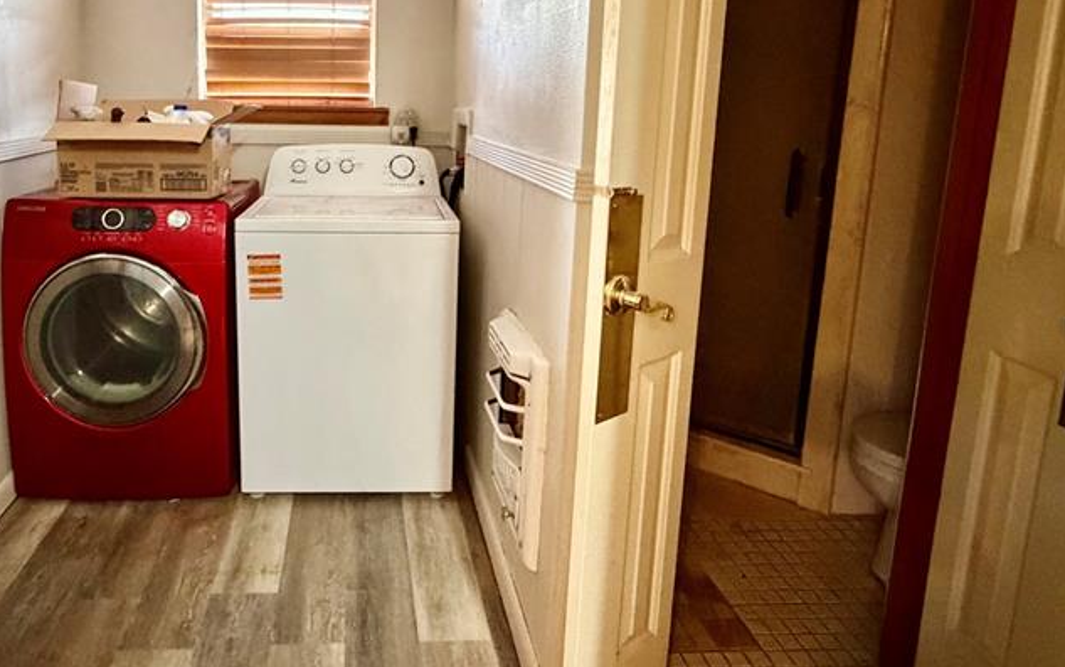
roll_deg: -0.8
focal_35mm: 24
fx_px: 697
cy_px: 209
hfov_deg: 73.4
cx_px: 395
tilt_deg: -9.8
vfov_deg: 50.0
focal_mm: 2.22
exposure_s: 1/60
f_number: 2.2
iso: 1250
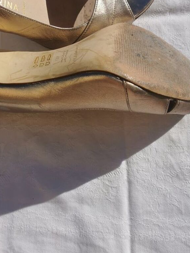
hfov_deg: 30.1
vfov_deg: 40.1
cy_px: 91
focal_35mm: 47
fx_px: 344
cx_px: 35
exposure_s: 1/6757
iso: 50
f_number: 1.8
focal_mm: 5.58
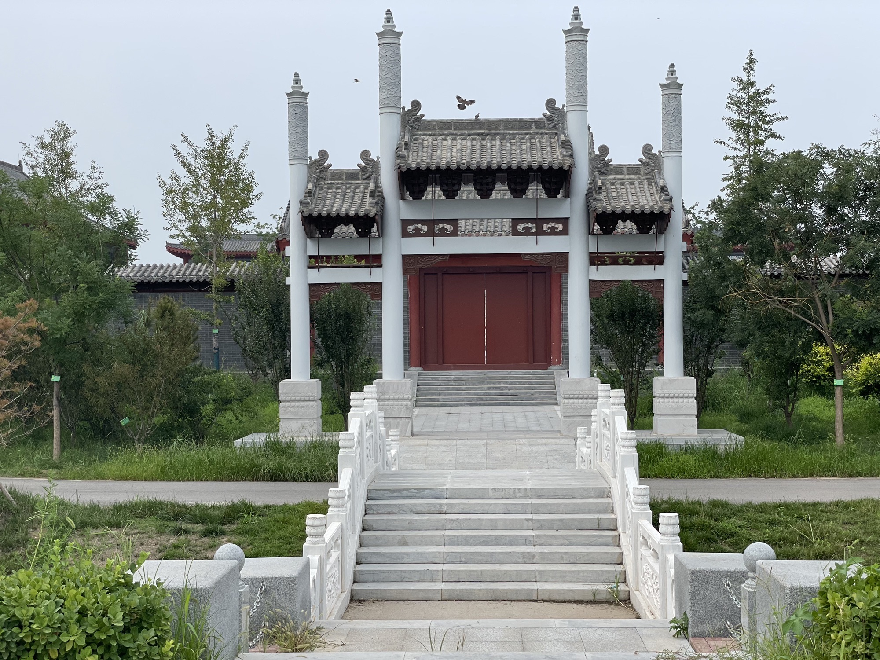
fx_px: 1322
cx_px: 440
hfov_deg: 36.8
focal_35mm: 52
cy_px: 330
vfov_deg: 28.0
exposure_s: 1/872
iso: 25
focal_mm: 6
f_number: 2
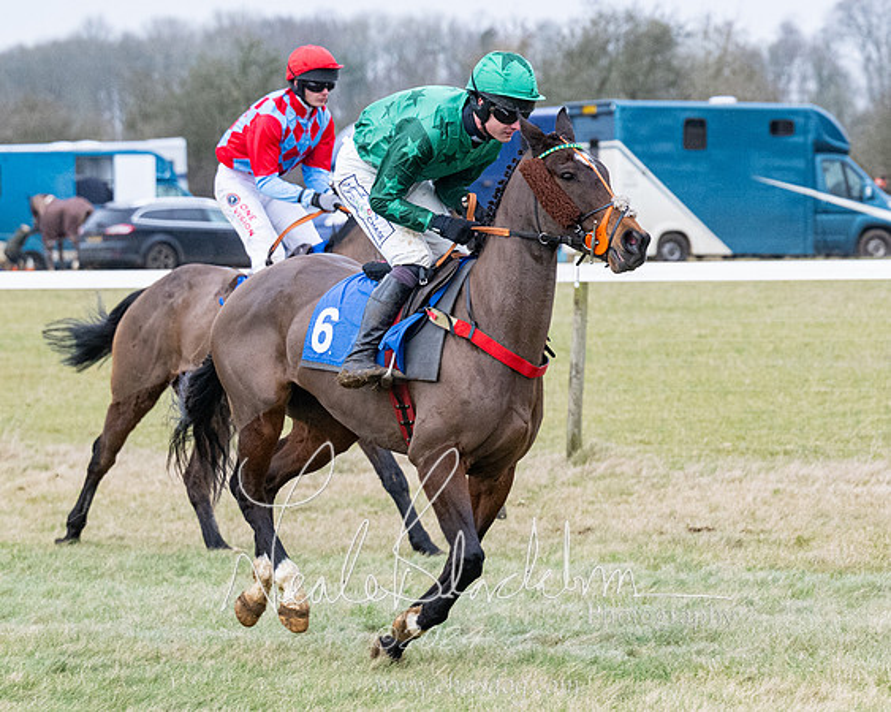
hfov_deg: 8.4
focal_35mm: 229
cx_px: 693
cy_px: 391
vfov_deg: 6.7
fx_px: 6042
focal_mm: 105
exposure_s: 1/1000
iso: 1600
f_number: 4
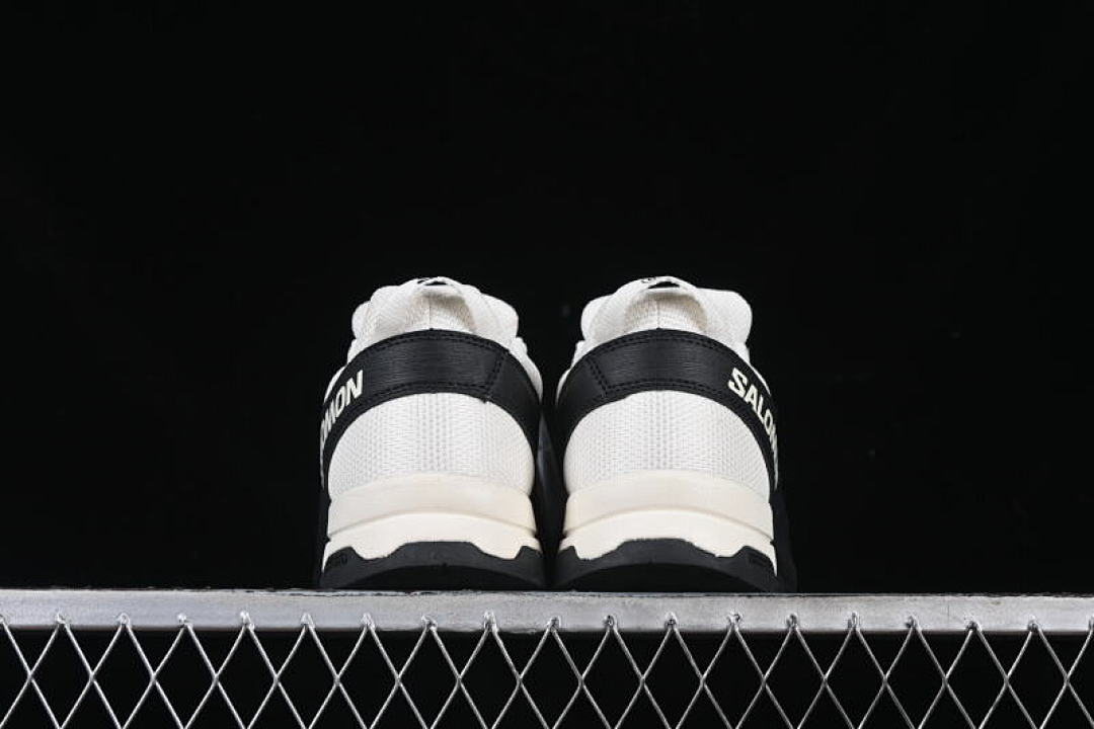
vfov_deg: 18.2
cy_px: 364
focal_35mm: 75
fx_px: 2279
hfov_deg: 27.0
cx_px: 547
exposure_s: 1/80
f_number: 8
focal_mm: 50
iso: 160
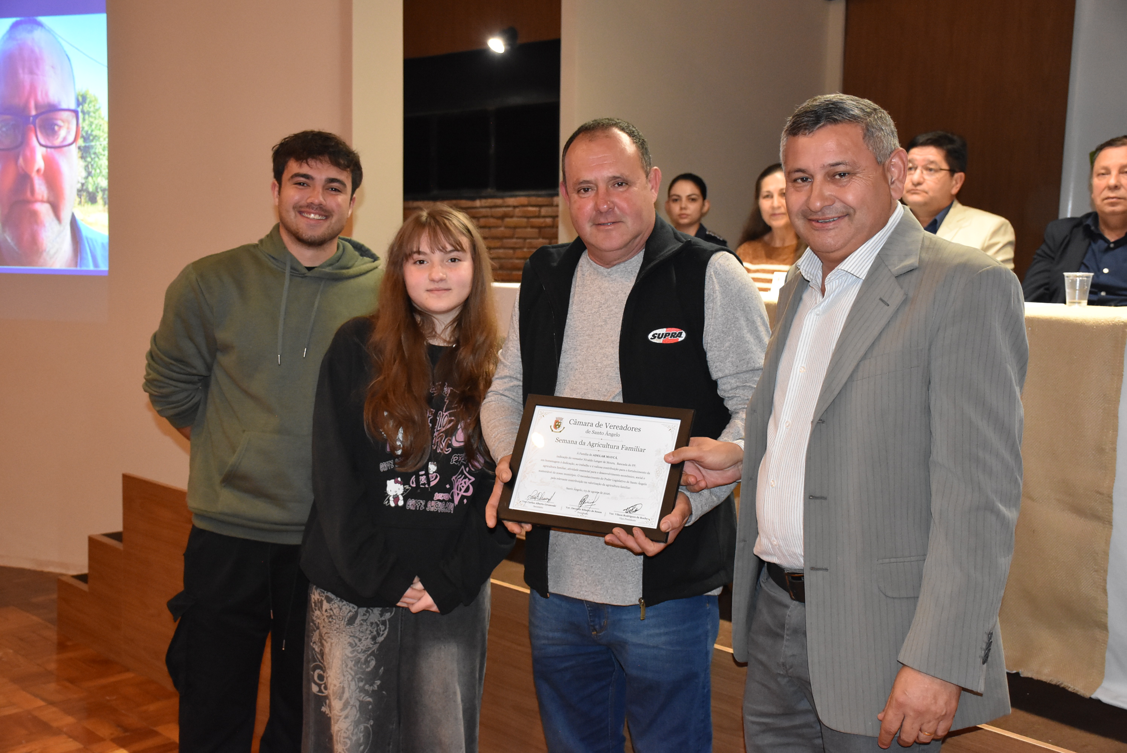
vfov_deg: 33.1
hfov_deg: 47.9
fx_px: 1269
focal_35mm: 40
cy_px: 376
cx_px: 564
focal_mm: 27
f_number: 4
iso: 2800
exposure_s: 1/60
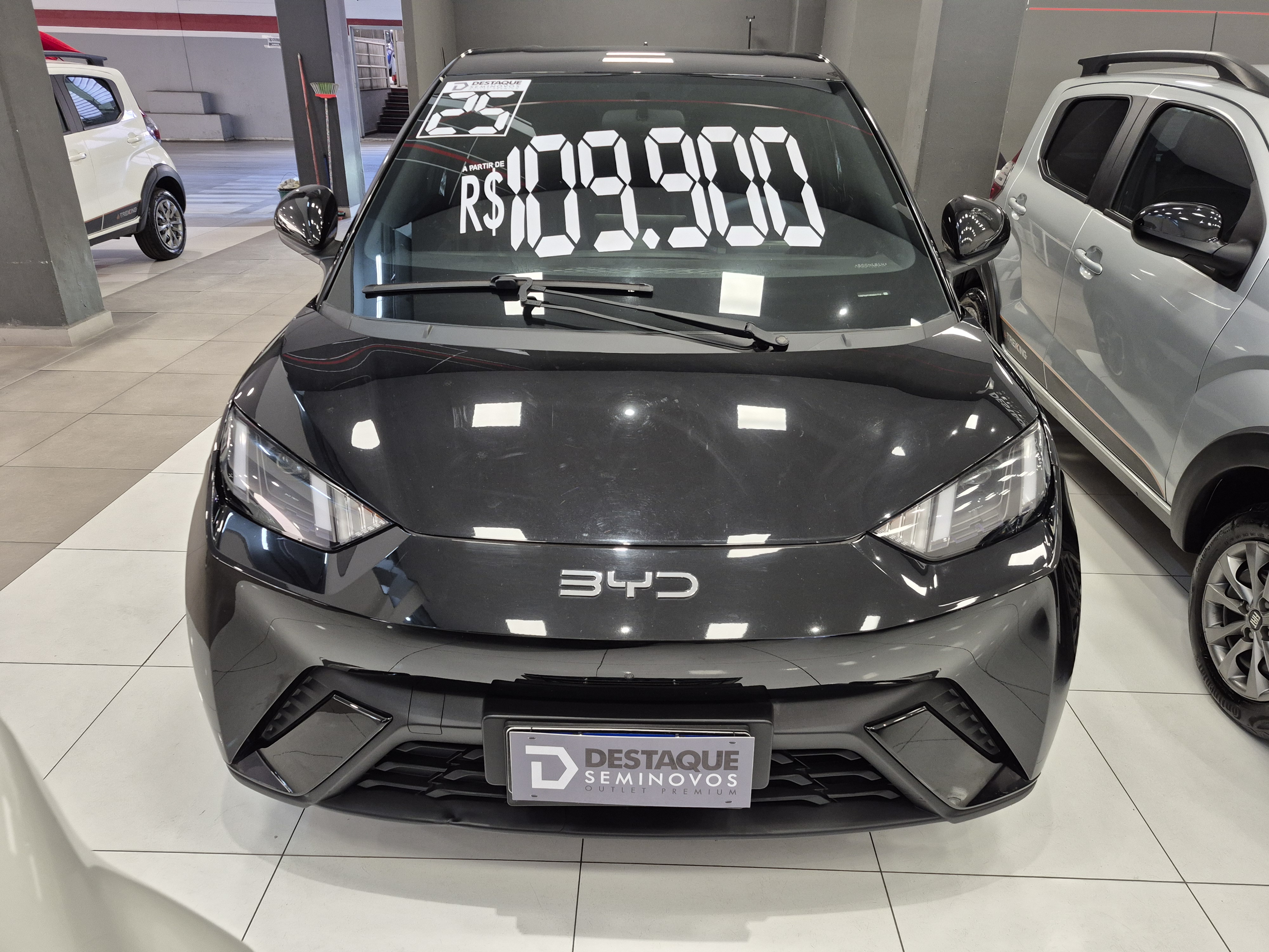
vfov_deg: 58.9
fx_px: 843
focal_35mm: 23
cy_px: 476
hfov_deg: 73.9
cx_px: 634
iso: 400
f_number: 1.8
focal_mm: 5.4
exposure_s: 1/120
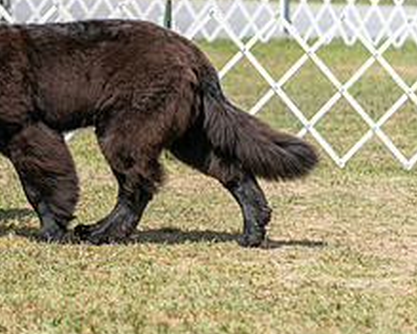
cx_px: -108
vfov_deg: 4.4
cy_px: -69
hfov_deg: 5.5
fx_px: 4293
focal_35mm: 348
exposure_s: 1/1600
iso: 250
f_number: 4.5
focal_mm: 120
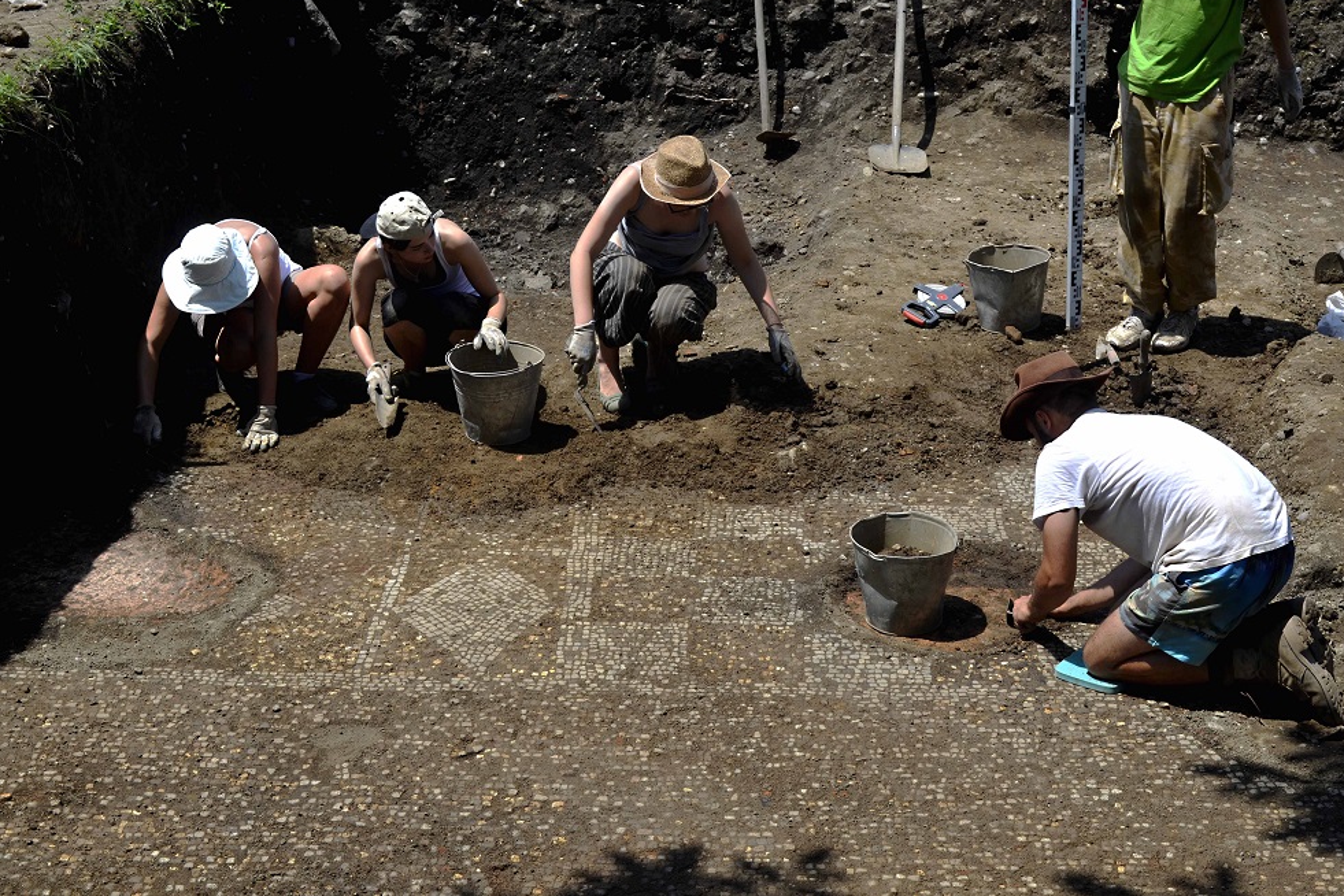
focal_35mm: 61
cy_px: 444
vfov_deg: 22.3
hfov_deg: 32.9
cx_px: 674
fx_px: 2277
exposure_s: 1/320
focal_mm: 40
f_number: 9
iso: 100
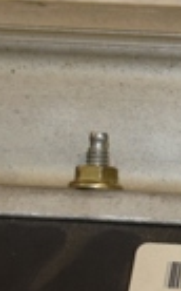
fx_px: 2135
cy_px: 192
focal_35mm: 270
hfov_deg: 4.8
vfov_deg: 7.8
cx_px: 343
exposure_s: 1/200
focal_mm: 38
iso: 800
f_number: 7.1
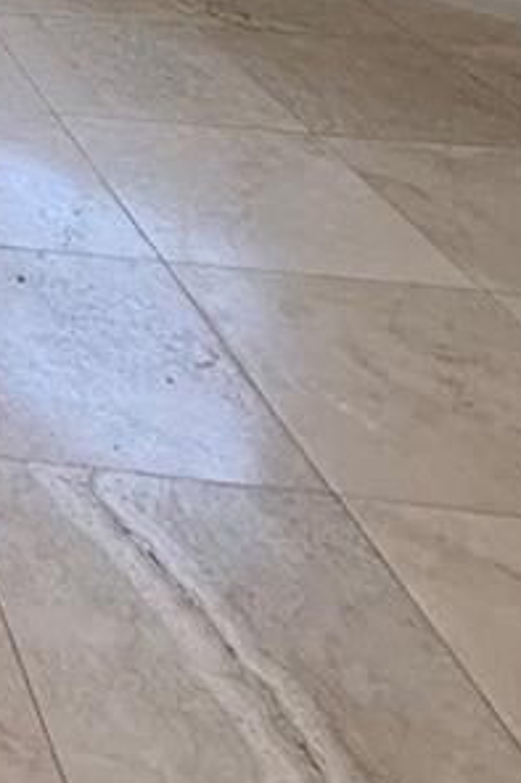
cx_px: -621
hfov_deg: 15.8
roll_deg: -0.2
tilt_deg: -2.2
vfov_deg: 24.1
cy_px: -474
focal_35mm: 59
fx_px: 1282
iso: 250
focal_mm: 2.22
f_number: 2.2
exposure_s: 1/120
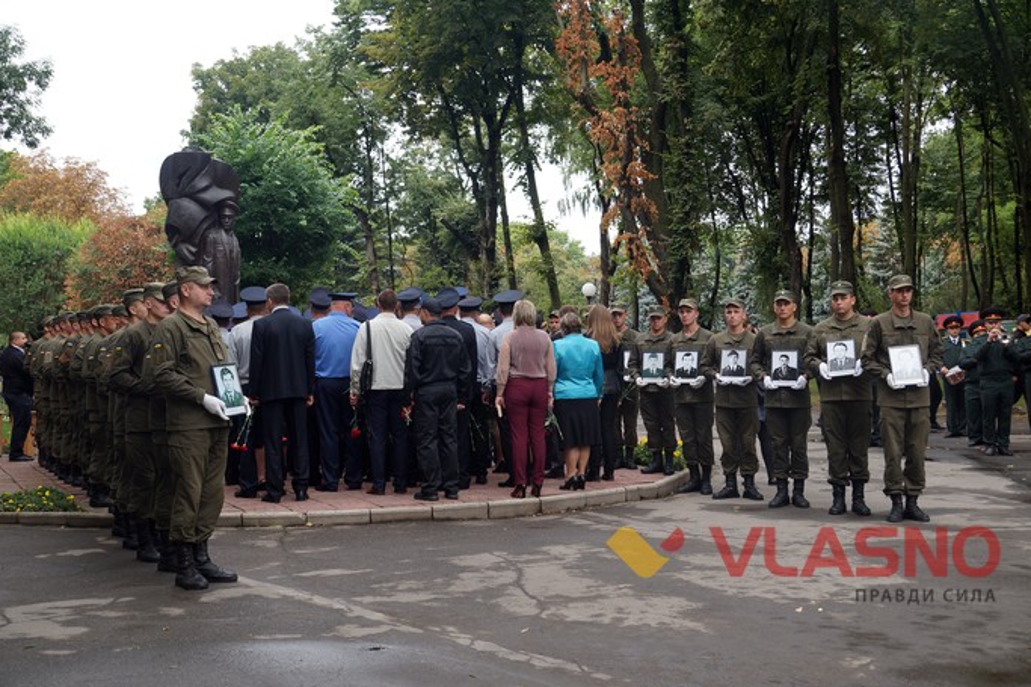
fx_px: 1231
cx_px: 515
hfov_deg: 45.4
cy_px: 348
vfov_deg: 31.2
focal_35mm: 43
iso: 100
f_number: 5.6
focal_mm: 28
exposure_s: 1/125
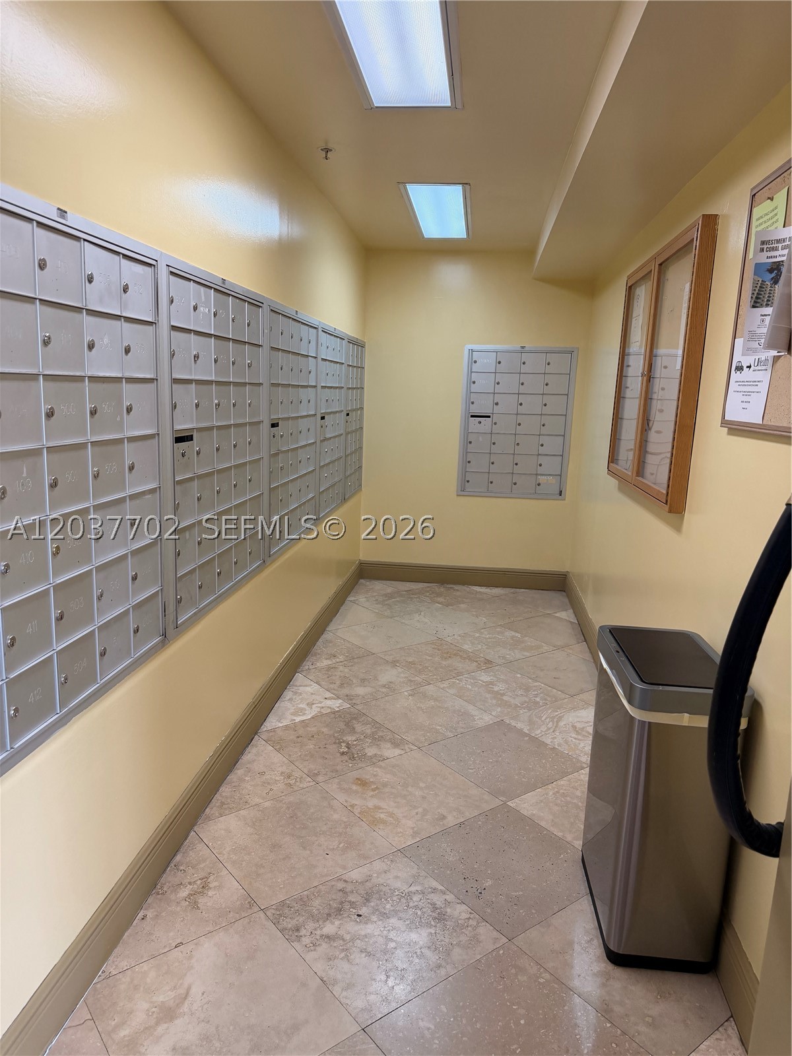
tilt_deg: -11.1
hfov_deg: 56.8
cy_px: 528
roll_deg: -2.0
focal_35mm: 24
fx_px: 732
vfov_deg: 71.6
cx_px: 396
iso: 200
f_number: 1.78
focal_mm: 6.76
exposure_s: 1/209
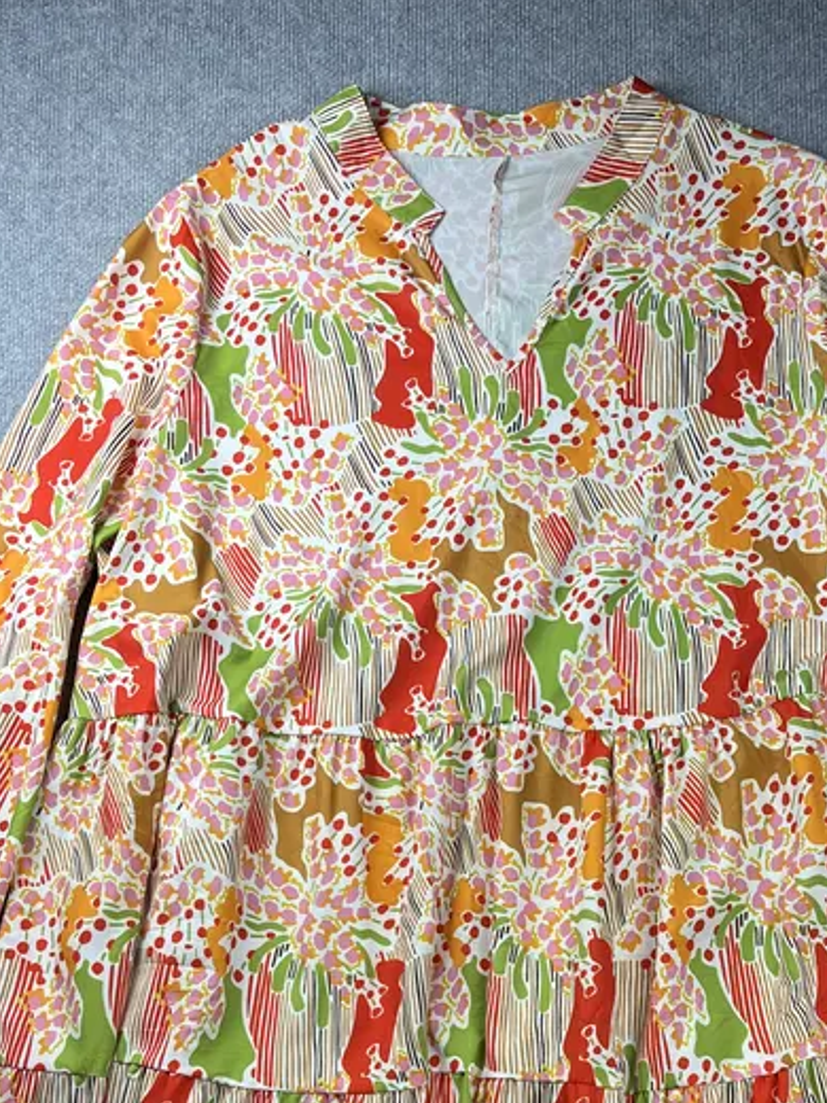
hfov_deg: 29.0
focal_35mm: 50
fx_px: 1593
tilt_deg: -51.4
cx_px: 517
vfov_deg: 36.6
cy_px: 916
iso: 50
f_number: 1.6
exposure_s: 1/574
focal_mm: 5.1
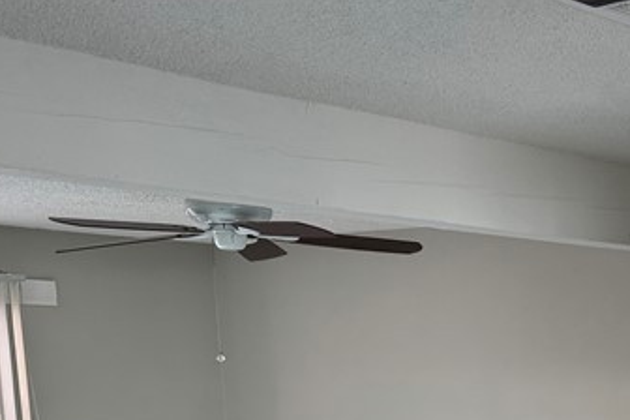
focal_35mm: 76
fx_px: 1330
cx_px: 784
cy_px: 594
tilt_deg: -10.1
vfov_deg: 16.6
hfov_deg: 23.9
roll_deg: +0.5
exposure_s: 1/120
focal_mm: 6.86
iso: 80
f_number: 1.78
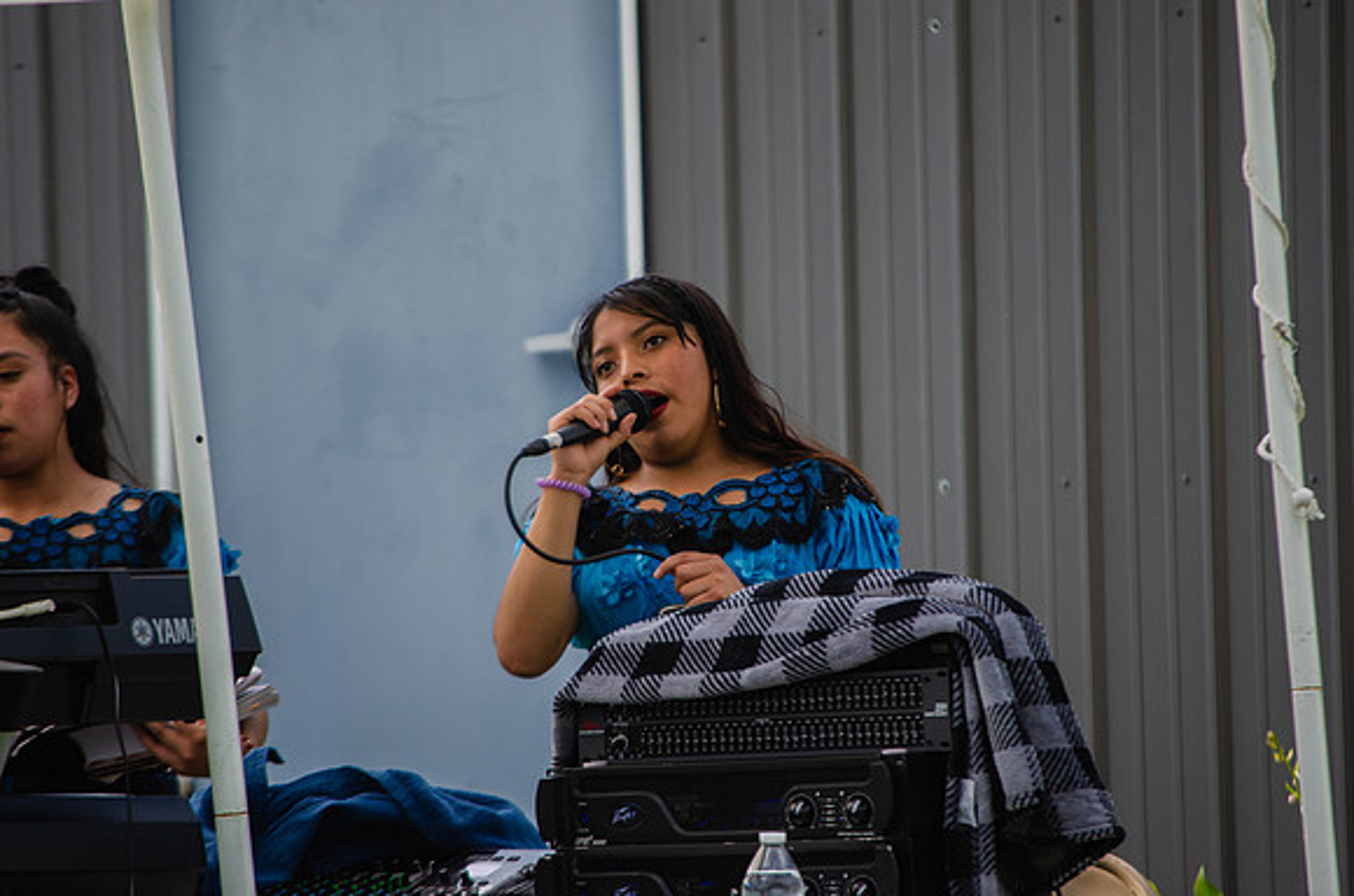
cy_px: 448
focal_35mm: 300
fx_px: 11259
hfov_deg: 6.9
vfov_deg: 4.6
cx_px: 677
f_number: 5.6
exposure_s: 1/500
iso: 200
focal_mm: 200
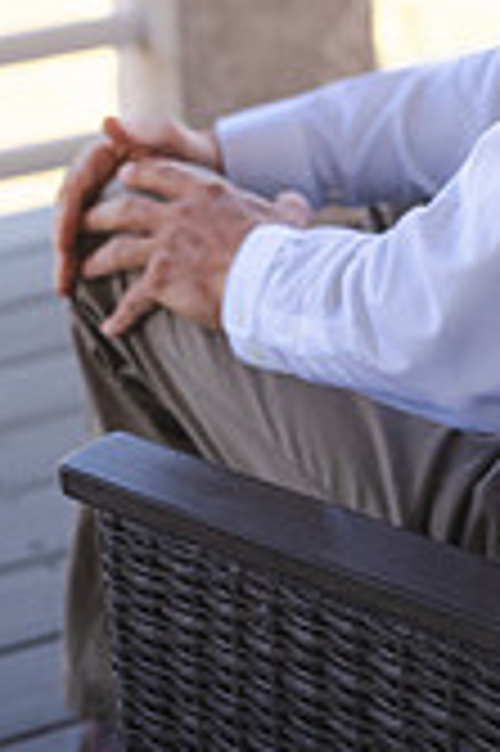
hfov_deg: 10.0
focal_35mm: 135
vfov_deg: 14.6
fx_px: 2818
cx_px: 628
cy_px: -185
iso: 125
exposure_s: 1/320
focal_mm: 50
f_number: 2.8
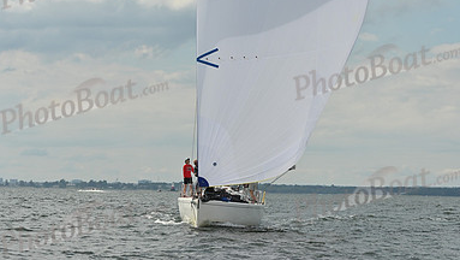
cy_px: 24
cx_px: 231
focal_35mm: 111
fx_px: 1355
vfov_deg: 10.9
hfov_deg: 19.3
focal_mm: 70
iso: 320
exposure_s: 1/1600
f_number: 8
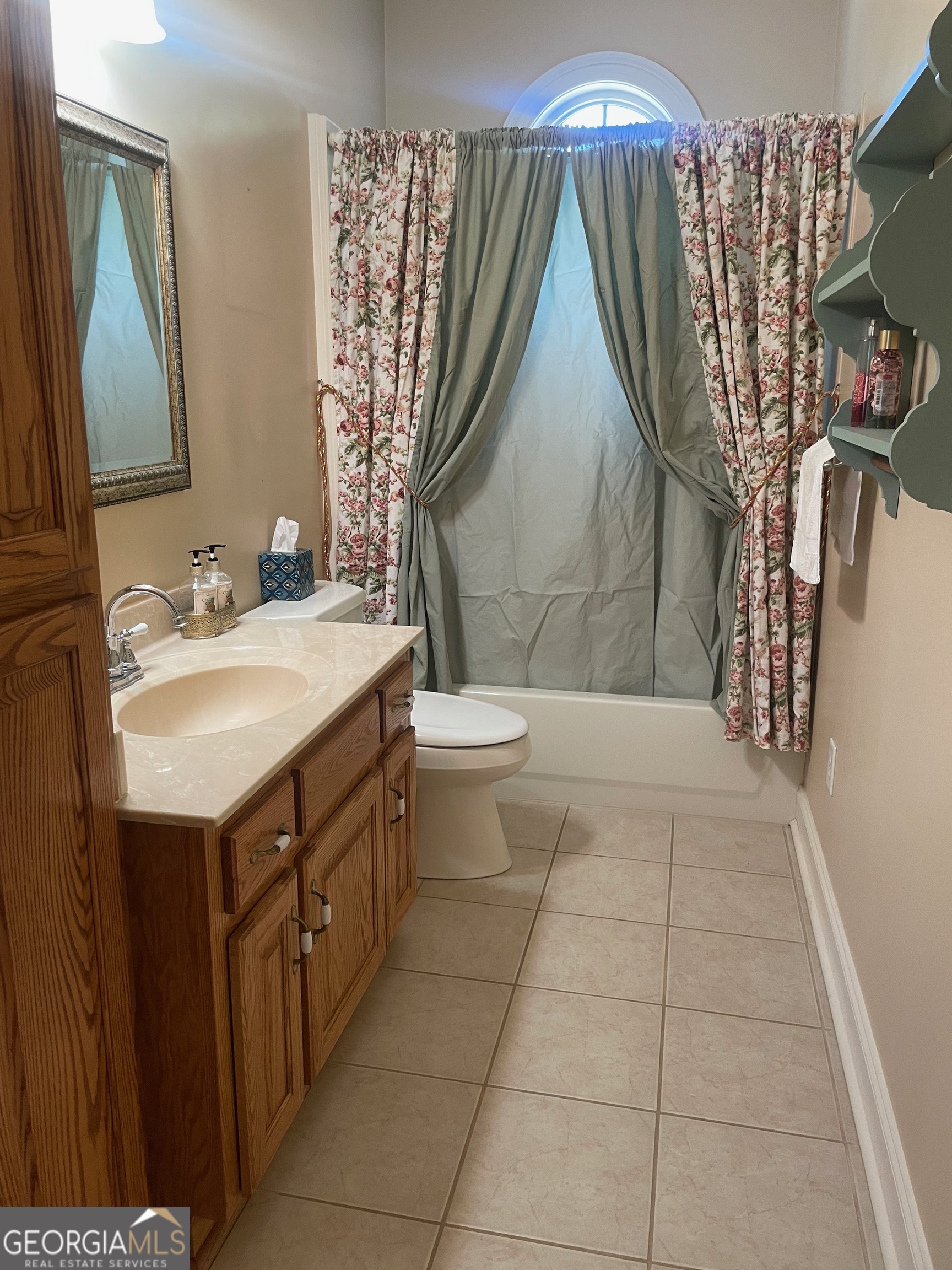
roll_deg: +0.3
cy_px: 635
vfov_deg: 67.3
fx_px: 953
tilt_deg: -12.7
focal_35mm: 26
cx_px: 476
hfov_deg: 53.1
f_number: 1.6
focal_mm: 4.2
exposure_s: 1/60
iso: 160
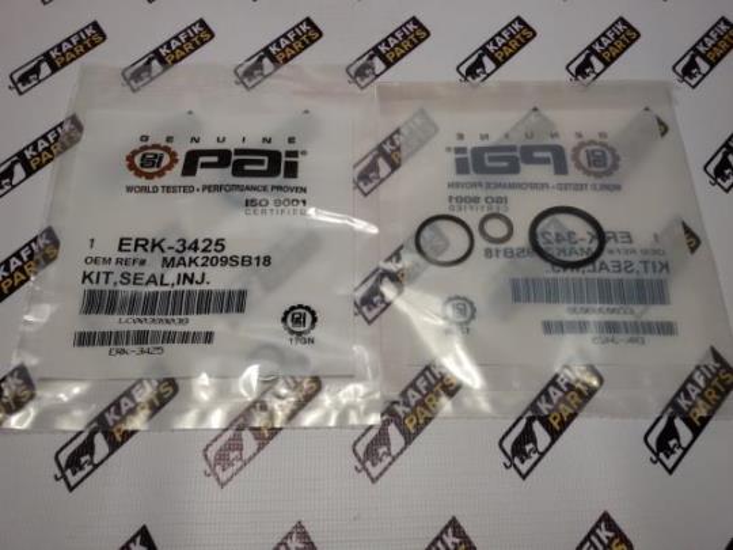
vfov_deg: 45.4
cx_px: 366
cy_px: 275
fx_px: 656
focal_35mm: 31
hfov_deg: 58.4
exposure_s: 1/100
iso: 64
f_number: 2.4
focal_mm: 2.93
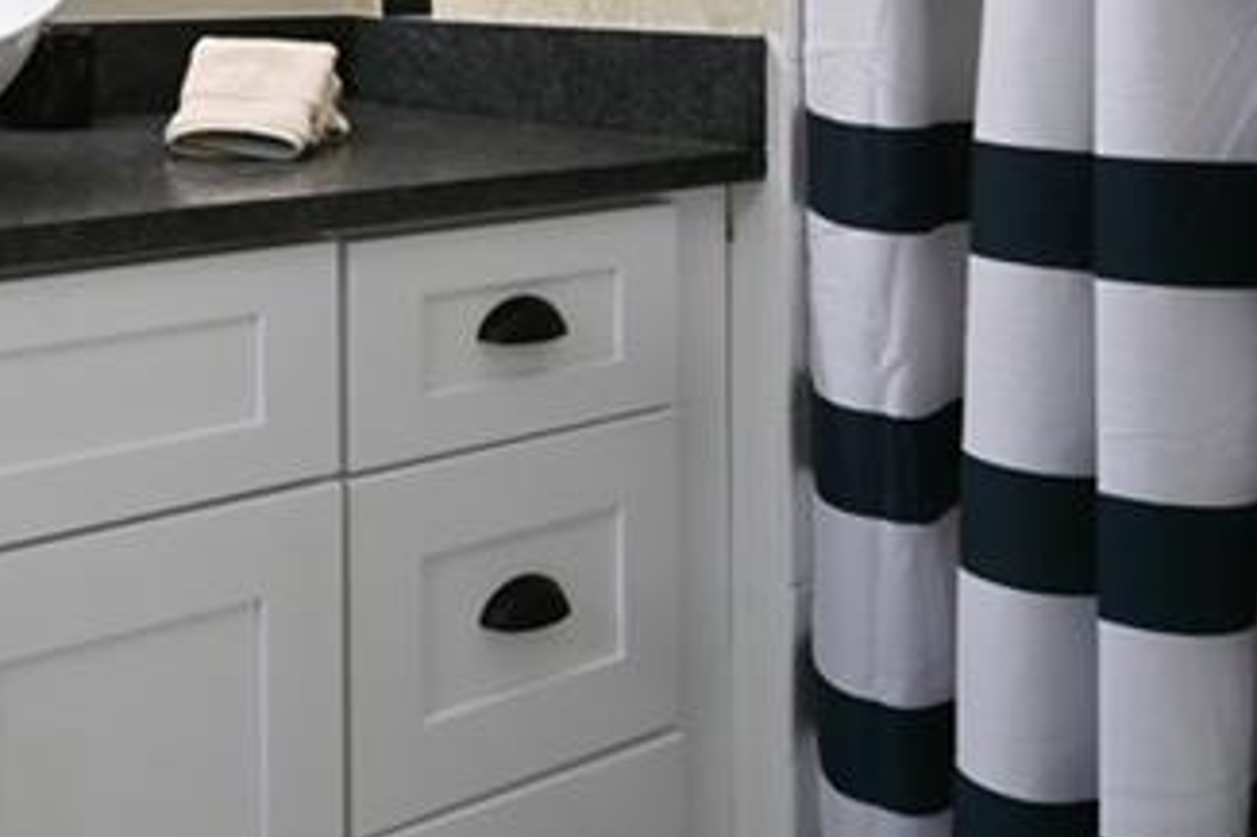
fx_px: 1535
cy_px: -110
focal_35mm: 44
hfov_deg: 40.5
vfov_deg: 27.6
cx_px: 85
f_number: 11
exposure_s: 1/10
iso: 160
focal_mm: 14
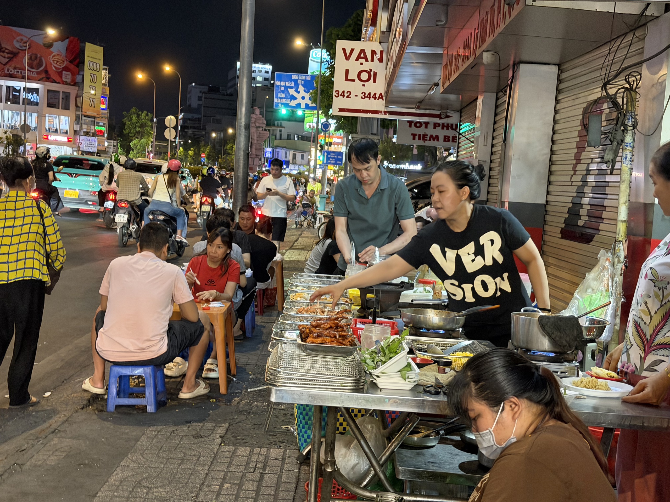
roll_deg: -4.1
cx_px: 335
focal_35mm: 48
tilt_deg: -2.9
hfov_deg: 39.7
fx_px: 929
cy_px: 251
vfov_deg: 30.3
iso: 500
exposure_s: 1/26
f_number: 1.78
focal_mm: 6.76
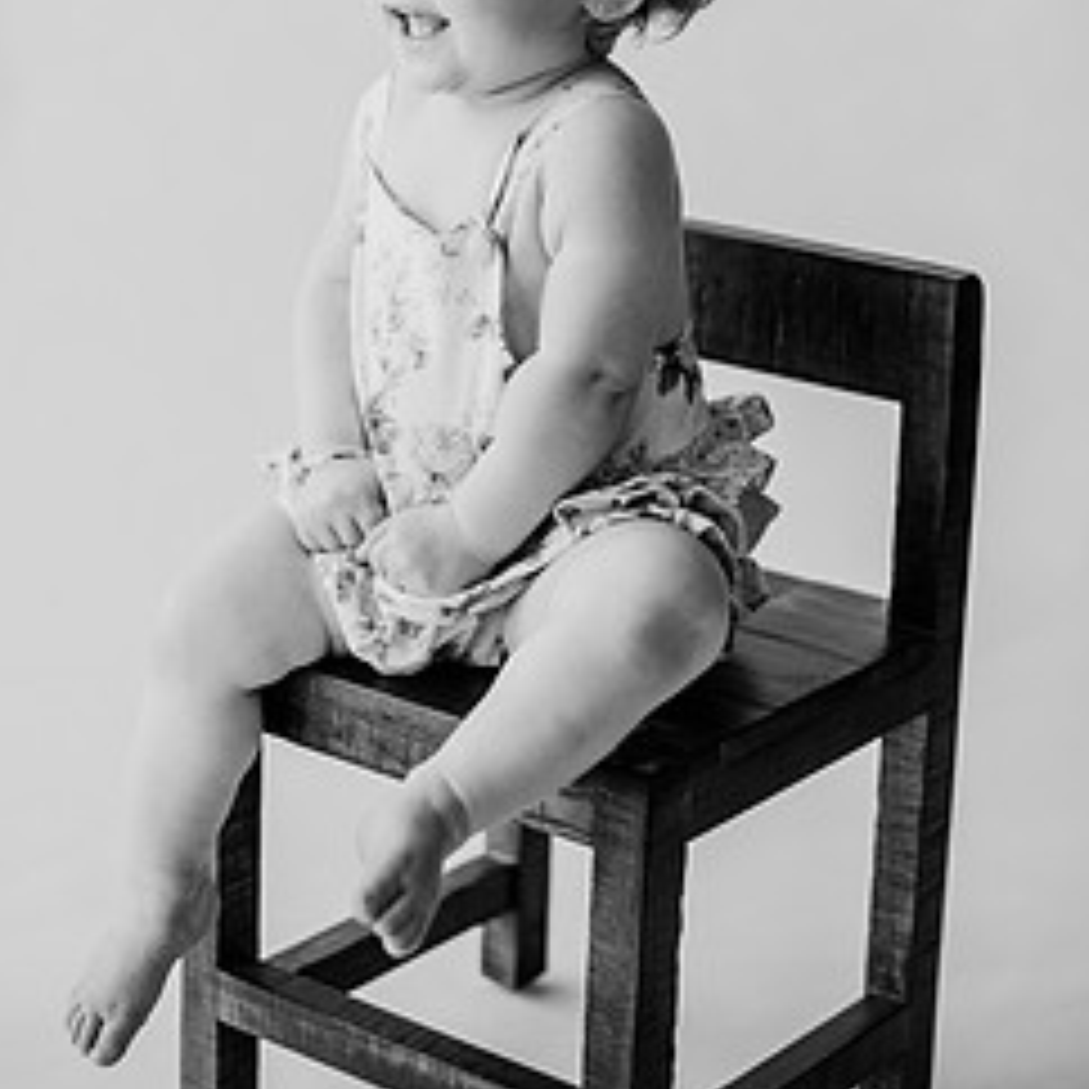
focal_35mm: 79
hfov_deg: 21.9
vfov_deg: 21.7
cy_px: 252
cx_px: 495
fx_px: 2812
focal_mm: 50
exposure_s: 1/800
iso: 400
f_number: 2
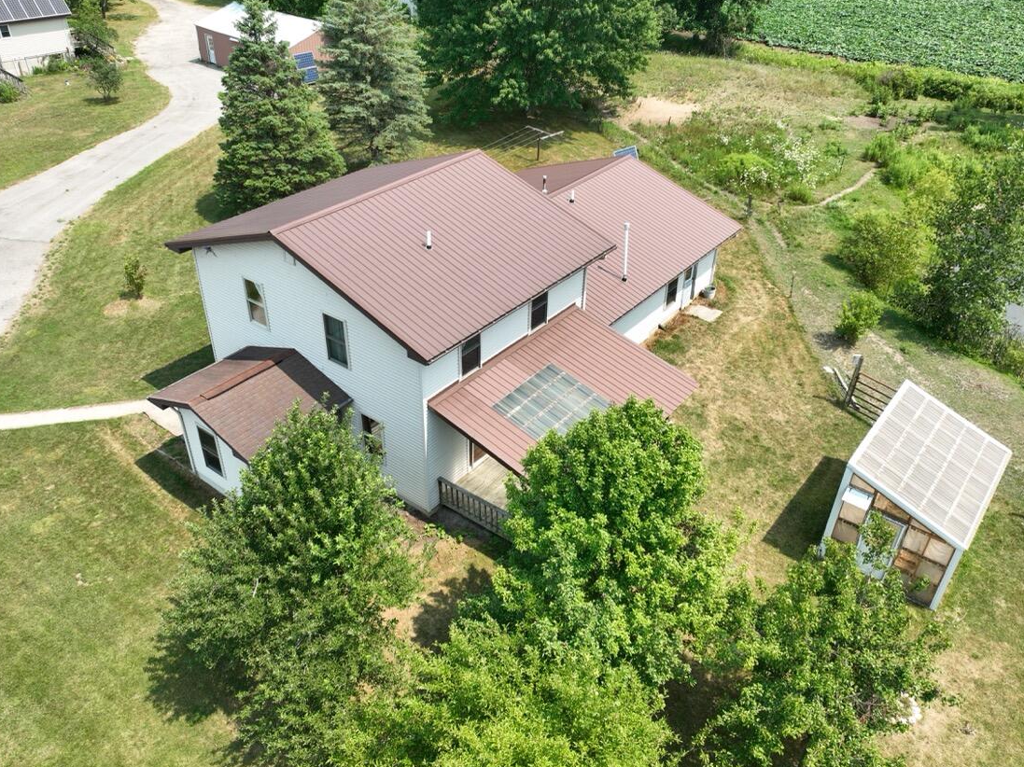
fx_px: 828
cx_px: 483
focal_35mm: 28
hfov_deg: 63.4
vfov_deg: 49.7
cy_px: 384
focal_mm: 12.29
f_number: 2.8
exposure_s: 1/800
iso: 100
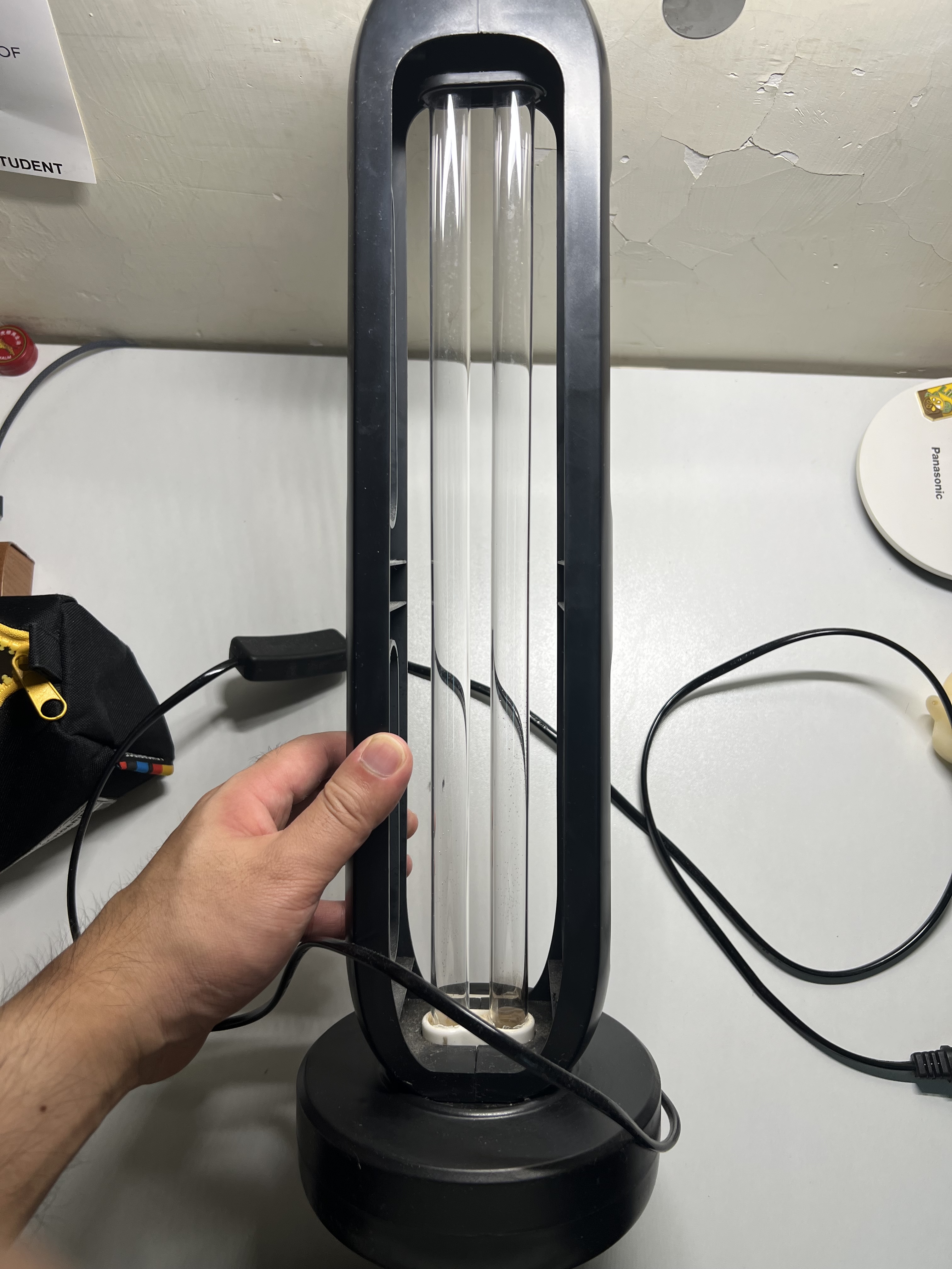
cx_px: 476
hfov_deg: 53.1
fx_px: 953
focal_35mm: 26
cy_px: 634
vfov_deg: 67.3
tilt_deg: -72.6
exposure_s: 1/117
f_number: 1.5
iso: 32
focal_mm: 5.7
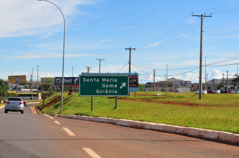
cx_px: 120
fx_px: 547
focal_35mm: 82
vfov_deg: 16.5
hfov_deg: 24.6
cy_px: 79
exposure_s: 1/400
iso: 500
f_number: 13
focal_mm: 55
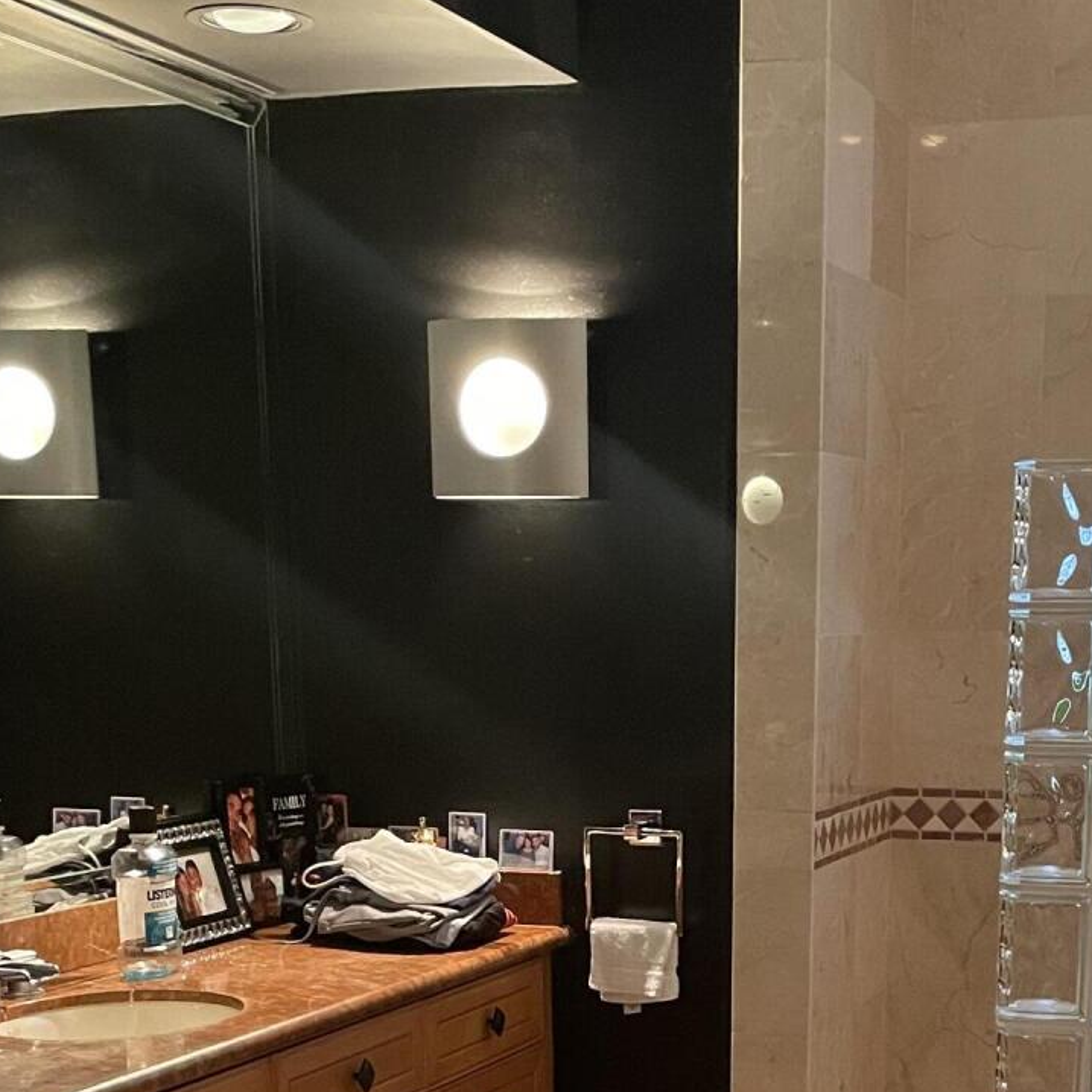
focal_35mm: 64
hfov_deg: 26.8
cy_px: 1119
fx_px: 2284
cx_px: 689
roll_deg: -0.8
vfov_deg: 25.4
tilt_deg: -14.7
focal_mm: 4.2
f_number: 1.6
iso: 400
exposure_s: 1/60
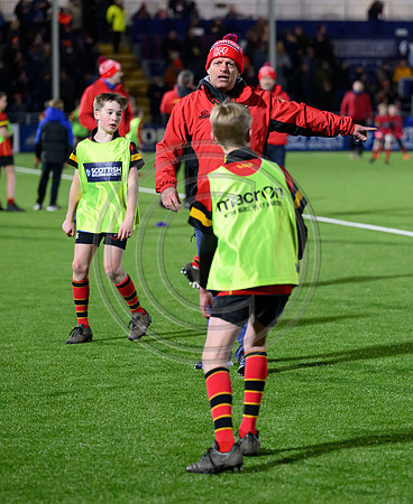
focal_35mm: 183
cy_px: 239
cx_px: 297
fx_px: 2765
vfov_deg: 10.4
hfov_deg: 8.5
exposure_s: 1/1600
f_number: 3.2
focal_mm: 125
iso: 6400
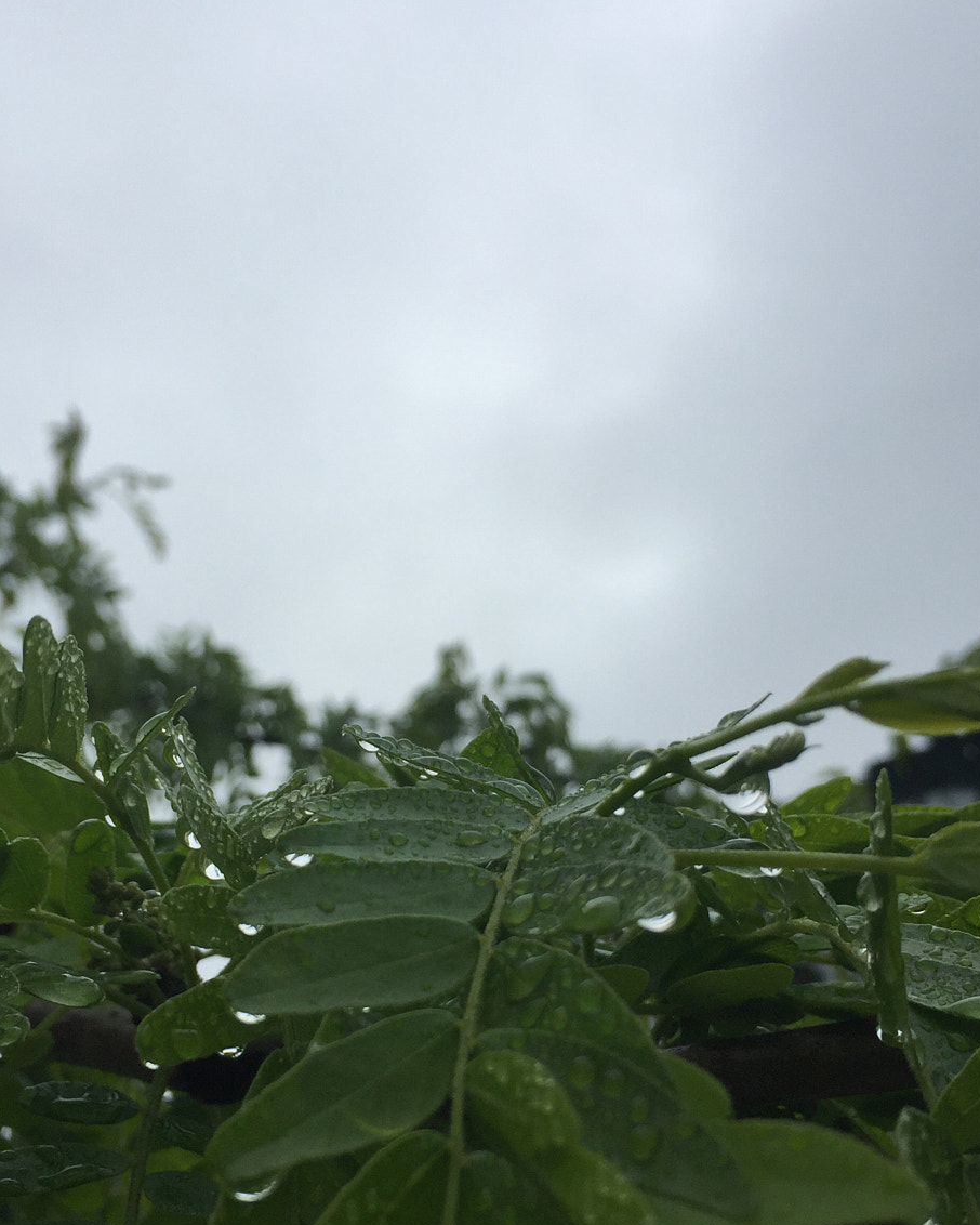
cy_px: 719
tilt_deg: +35.3
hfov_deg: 37.3
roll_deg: +8.1
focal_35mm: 40
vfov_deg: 45.6
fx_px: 1450
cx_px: 423
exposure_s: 1/1522
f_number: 2.2
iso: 32
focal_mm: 4.15
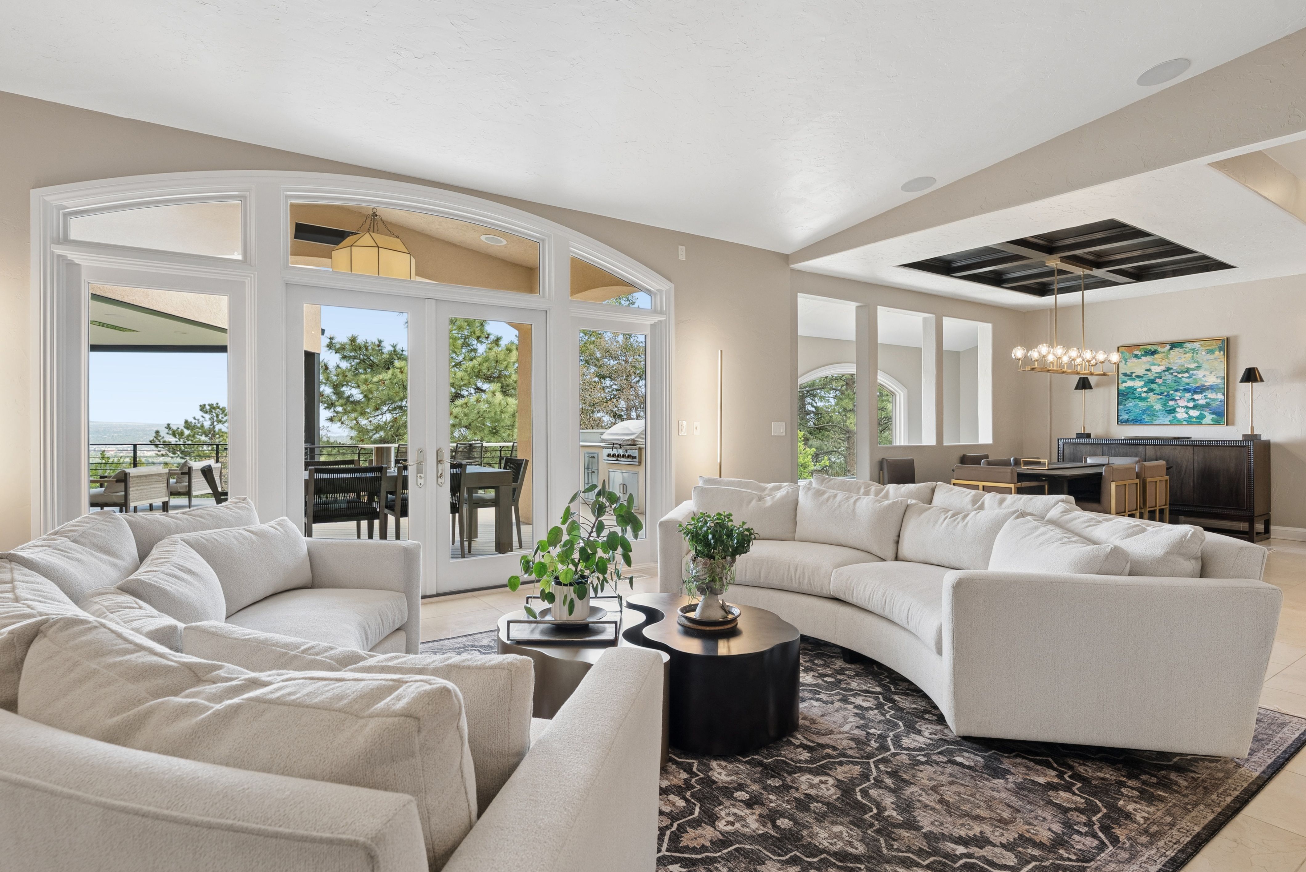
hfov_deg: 86.9
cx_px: 653
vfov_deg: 64.6
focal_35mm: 19
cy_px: 436
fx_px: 690
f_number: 8
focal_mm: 19
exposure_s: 1/40
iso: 640
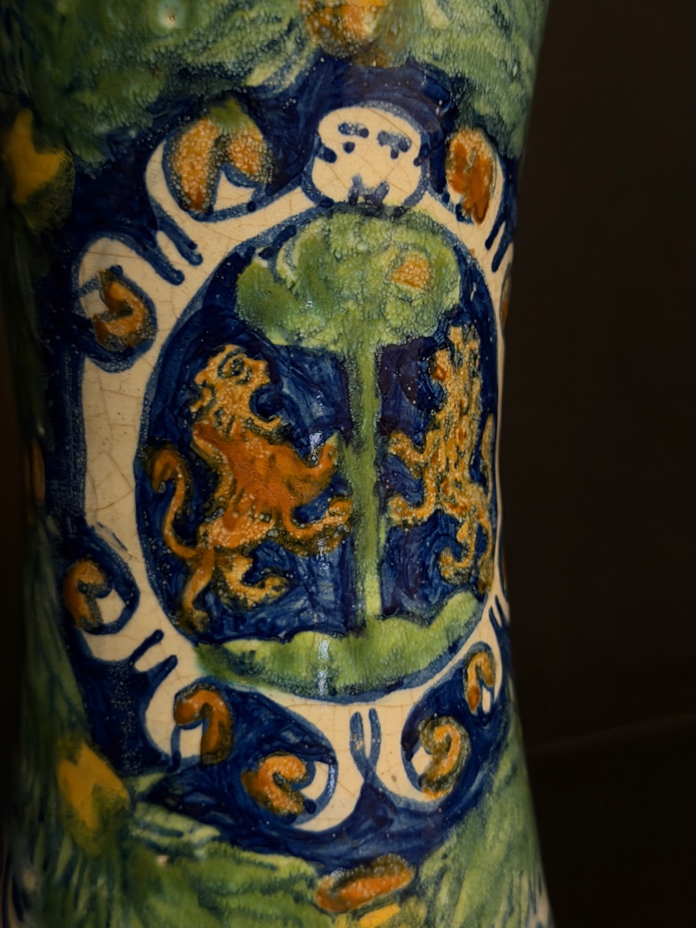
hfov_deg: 30.3
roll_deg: -0.7
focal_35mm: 48
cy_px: 464
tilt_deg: -9.5
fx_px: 1287
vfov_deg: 39.7
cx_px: 348
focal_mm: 6.76
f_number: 1.78
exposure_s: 1/20
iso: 1000
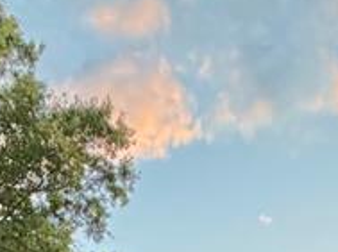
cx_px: 200
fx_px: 741
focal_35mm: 76
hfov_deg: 25.7
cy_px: 645
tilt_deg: -1.2
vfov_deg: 13.1
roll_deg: +0.7
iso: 160
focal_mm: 2.22
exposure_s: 1/121
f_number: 2.2
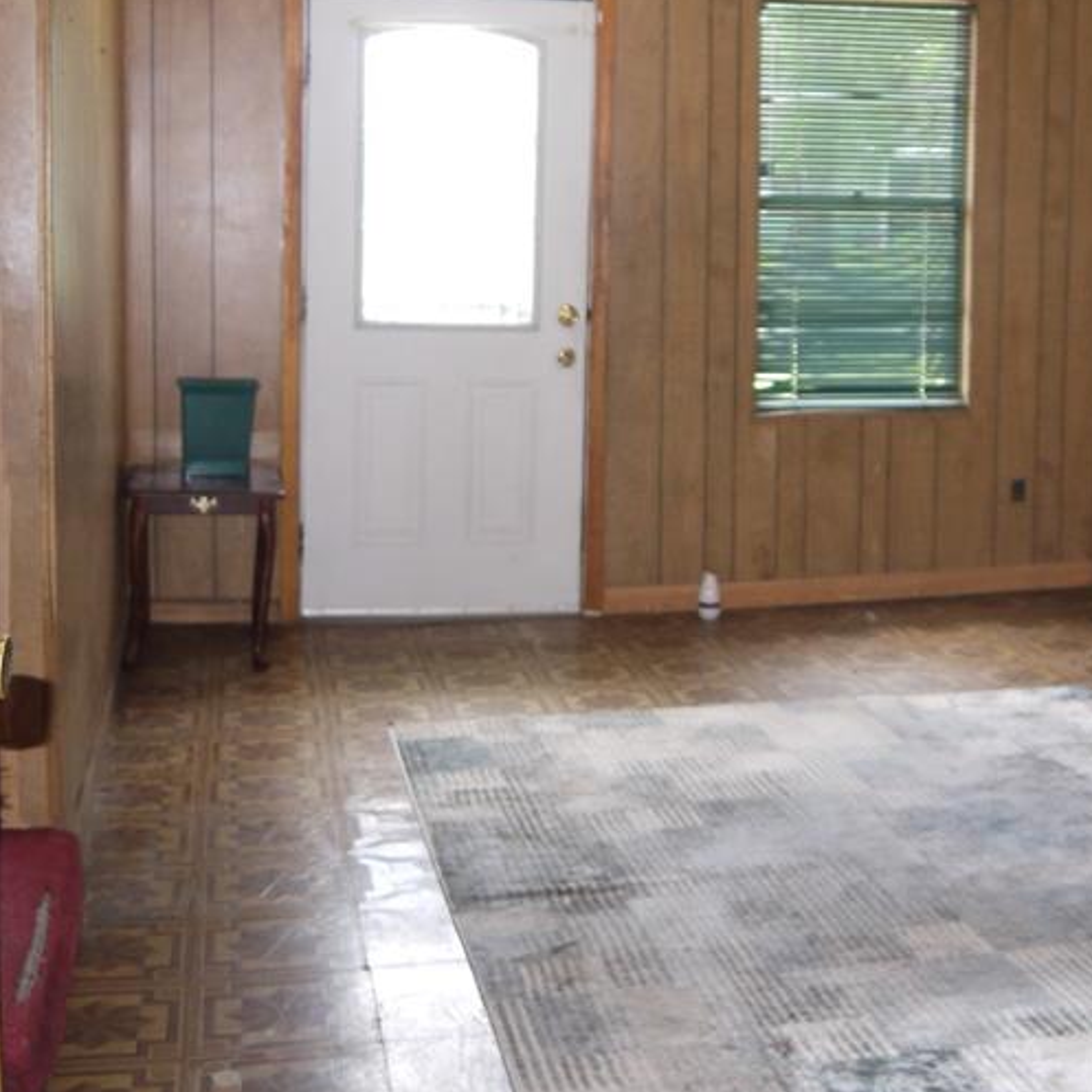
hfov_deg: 33.1
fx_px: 1820
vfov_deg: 33.0
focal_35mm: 51
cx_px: 734
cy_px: 338
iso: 400
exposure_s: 1/30
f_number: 3.5
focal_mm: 14
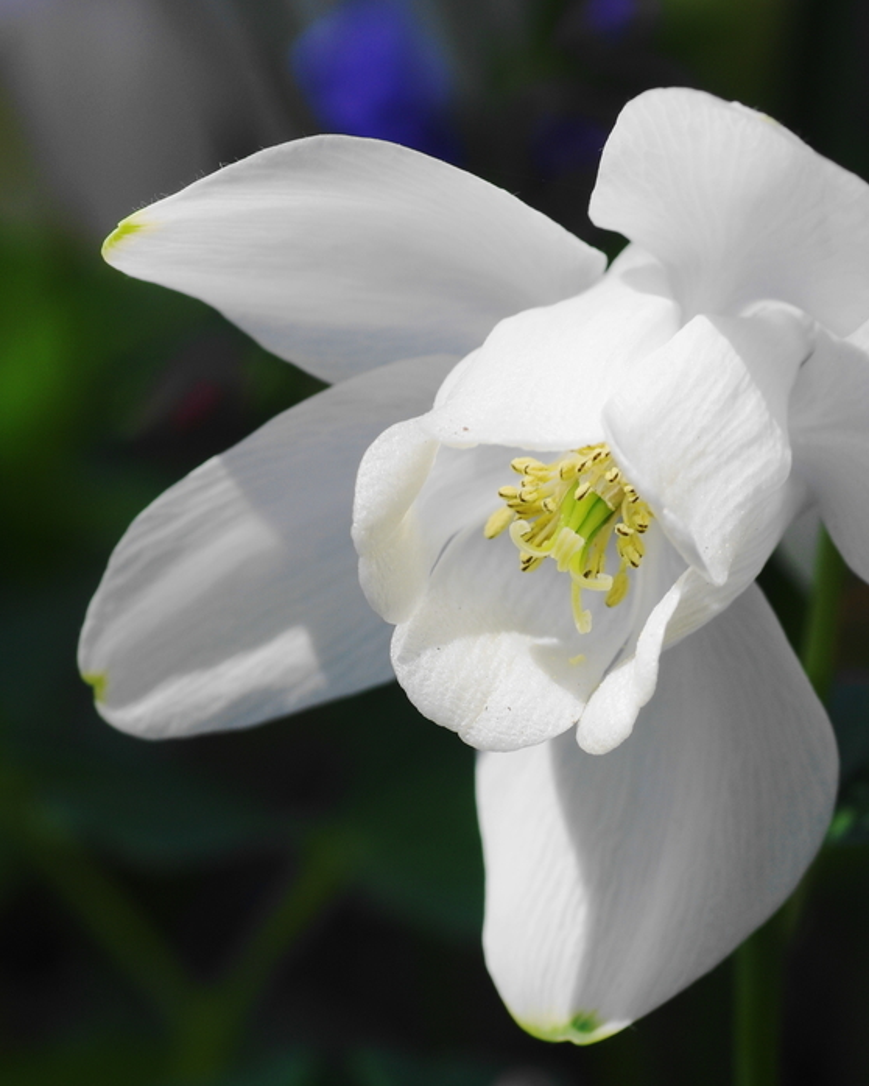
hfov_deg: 7.1
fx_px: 7005
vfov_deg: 8.9
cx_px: 592
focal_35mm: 218
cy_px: 665
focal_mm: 90
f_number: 8
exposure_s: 1/180
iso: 200
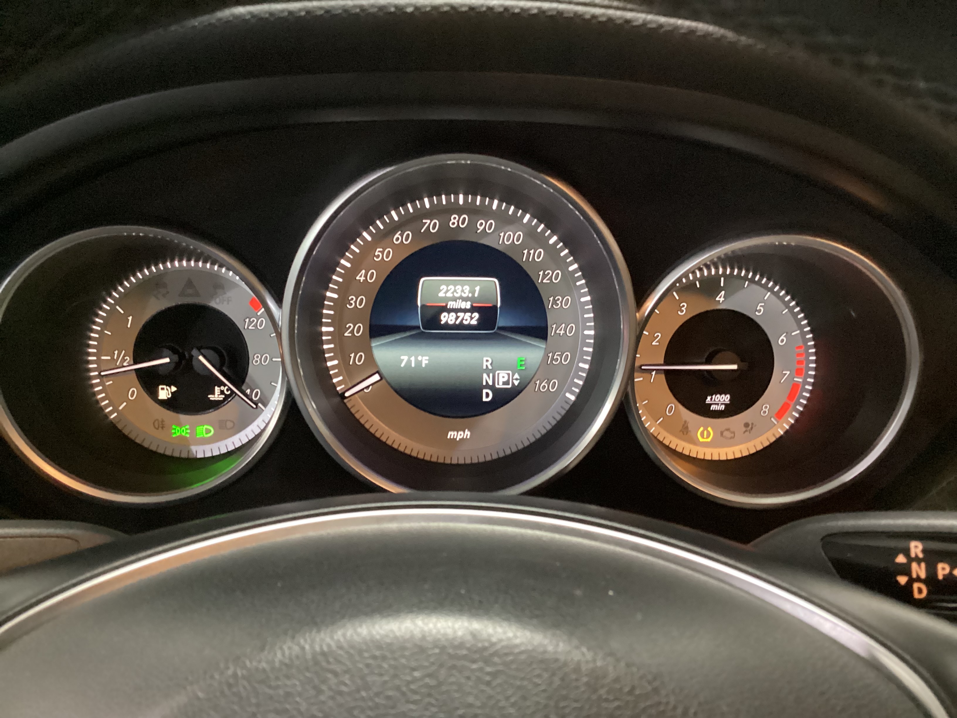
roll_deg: -2.2
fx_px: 857
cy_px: 359
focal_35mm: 31
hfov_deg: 58.4
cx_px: 478
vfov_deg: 45.4
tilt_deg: -22.4
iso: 640
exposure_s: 1/24
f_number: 2.4
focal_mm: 3.3
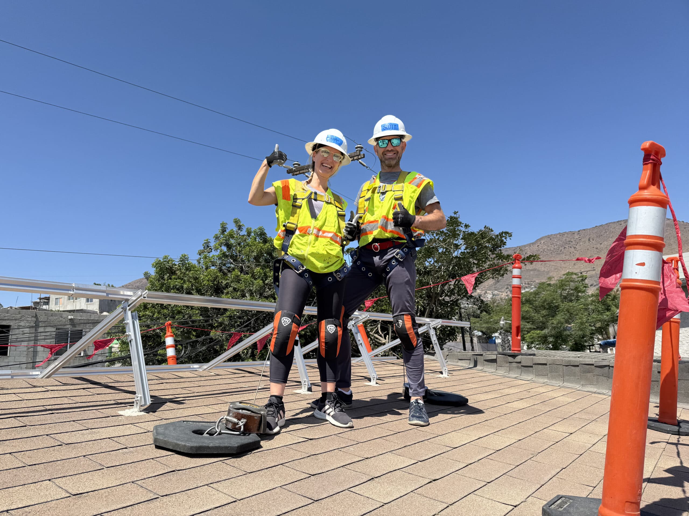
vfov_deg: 56.8
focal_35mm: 24
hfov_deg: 71.6
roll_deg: +3.4
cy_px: 258
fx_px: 478
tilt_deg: +12.9
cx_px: 344
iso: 80
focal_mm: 6.76
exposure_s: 1/4975
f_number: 1.78
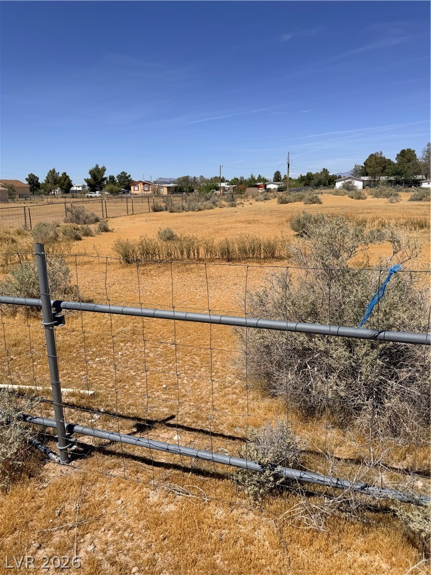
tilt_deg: -16.3
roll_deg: -2.8
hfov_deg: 56.8
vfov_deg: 71.6
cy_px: 288
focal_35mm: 24
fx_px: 398
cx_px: 216
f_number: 1.78
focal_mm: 6.76
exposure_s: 1/9091
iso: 80
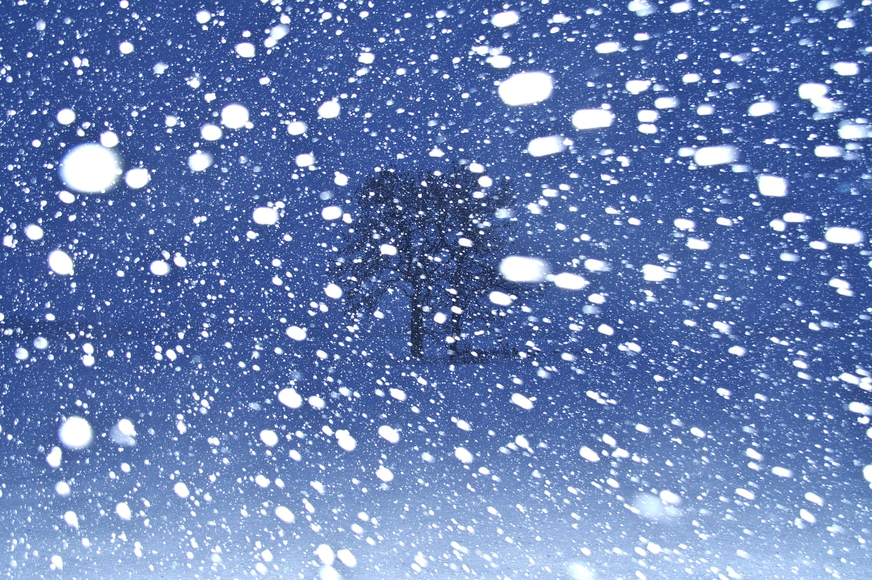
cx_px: 436
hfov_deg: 43.6
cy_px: 290
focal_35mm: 45
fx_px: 1089
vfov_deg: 29.8
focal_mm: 30
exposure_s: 1/60
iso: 200
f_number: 6.7
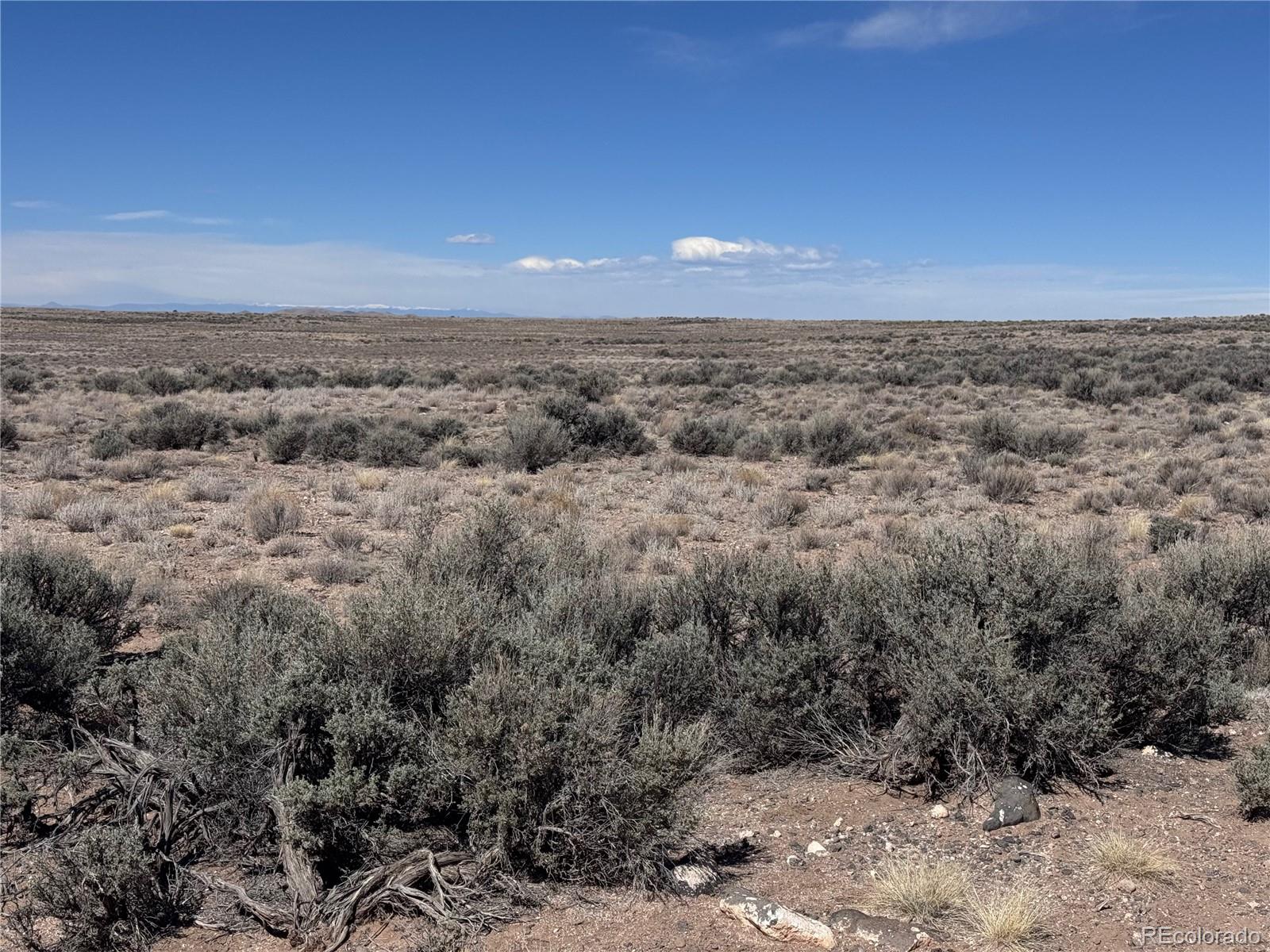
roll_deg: -1.3
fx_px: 1761
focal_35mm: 48
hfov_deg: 39.7
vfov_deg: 30.3
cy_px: 476
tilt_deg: -6.5
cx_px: 635
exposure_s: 1/9009
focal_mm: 6.76
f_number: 1.78
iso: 64
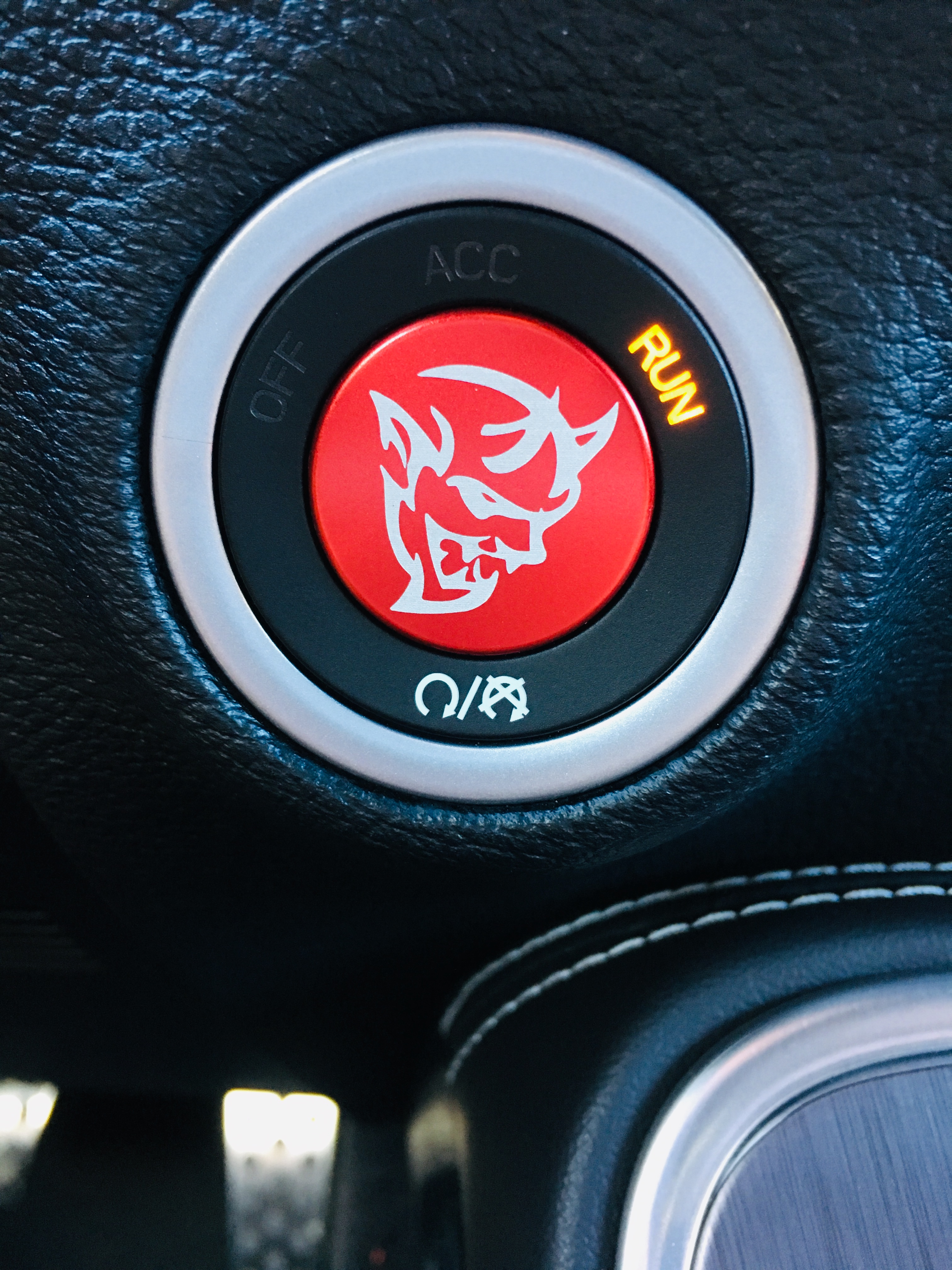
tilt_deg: -16.5
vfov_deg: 61.7
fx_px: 1063
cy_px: 635
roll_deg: +0.3
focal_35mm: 29
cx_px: 476
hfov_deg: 48.2
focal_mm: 4.15
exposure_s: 1/20
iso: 200
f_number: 2.2
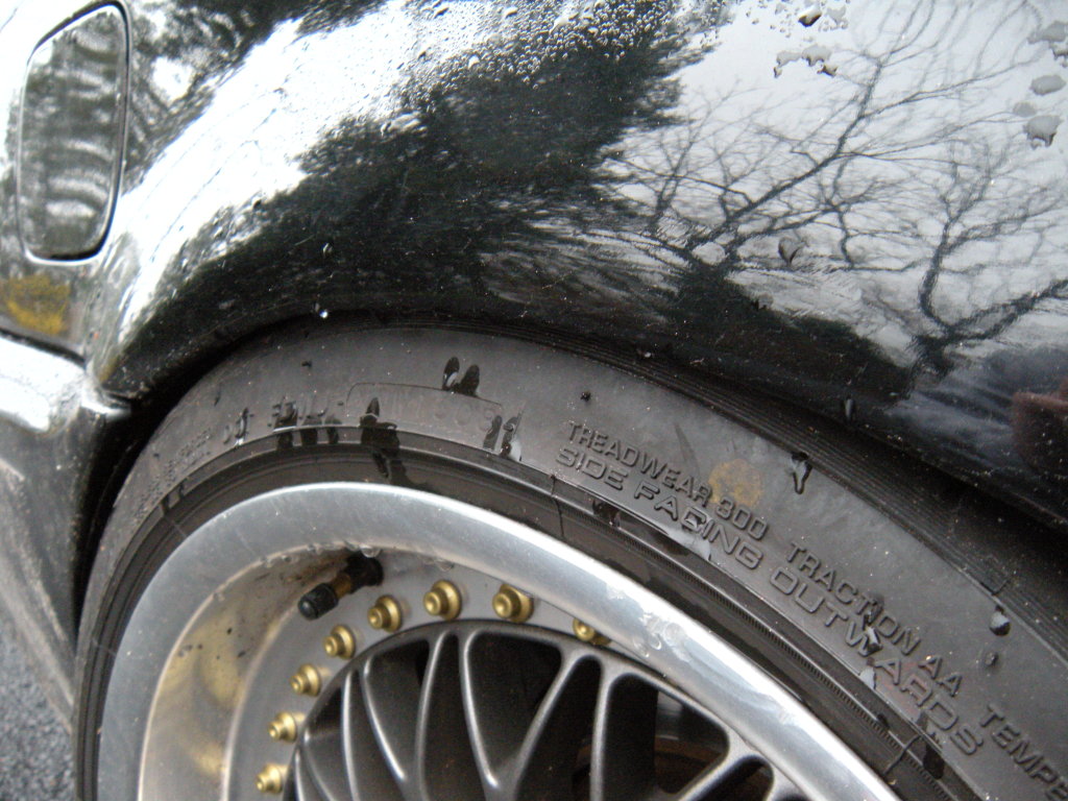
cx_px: 534
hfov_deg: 52.6
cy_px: 400
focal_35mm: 35
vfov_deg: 40.7
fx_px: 1080
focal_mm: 5.9
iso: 335
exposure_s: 1/62
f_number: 3.8
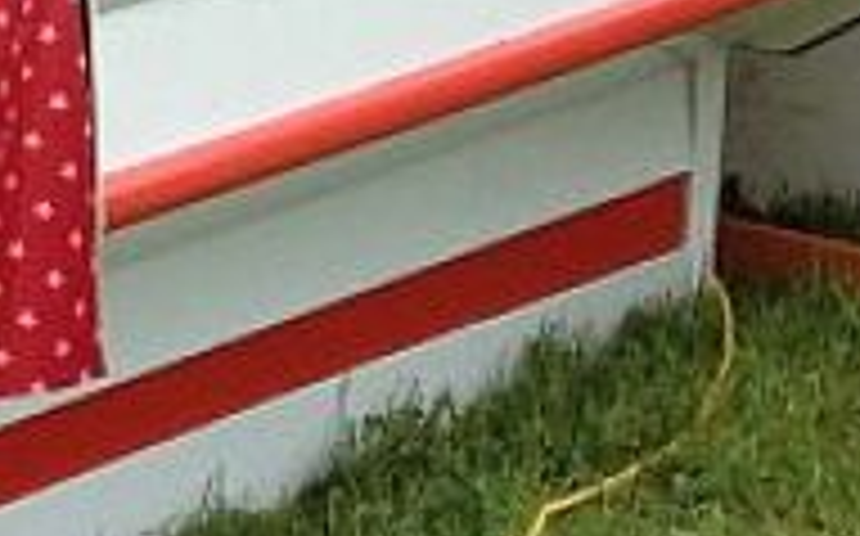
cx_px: -1697
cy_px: -414
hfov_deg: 7.8
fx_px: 5456
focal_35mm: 233
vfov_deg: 5.5
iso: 50
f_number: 2.4
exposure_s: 1/283
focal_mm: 4.28
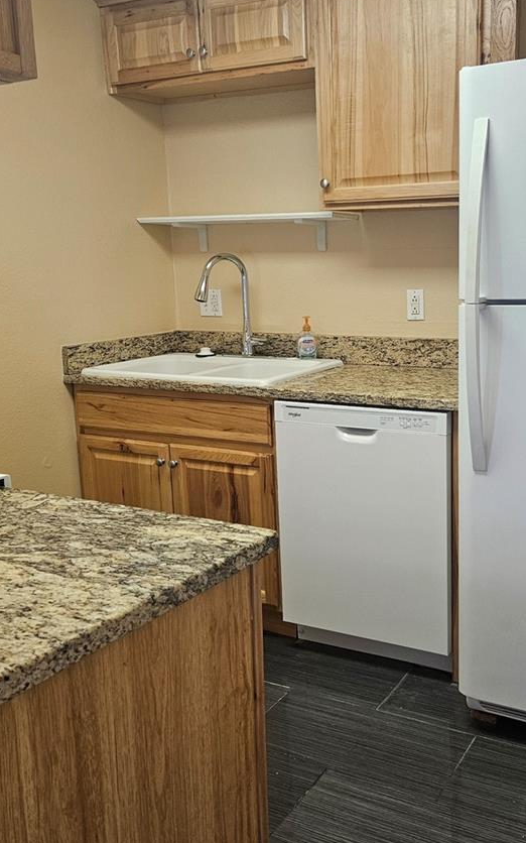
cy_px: 420
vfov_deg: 55.3
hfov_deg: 35.7
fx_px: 803
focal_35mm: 35
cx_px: 369
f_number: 1.8
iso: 200
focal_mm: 5.4
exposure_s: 1/120
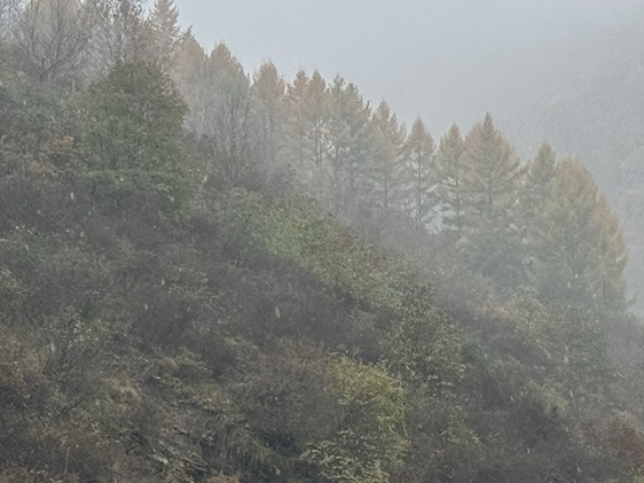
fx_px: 3254
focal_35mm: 175
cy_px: 491
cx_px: 650
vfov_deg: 8.4
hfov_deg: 11.2
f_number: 1.78
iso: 64
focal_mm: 6.76
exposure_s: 1/1094
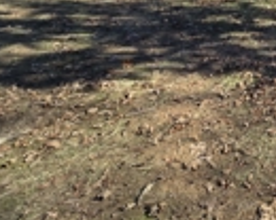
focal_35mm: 39
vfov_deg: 30.0
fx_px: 319
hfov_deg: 31.6
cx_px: 384
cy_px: -70
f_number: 2.2
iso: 50
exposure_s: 1/947
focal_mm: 2.2
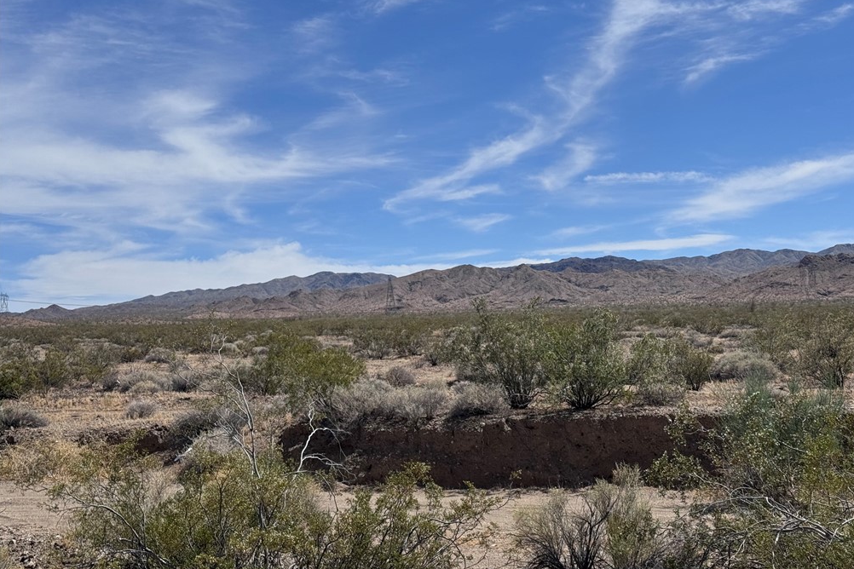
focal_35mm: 51
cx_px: 435
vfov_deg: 26.5
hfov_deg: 38.9
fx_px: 1210
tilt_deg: +1.1
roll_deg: +2.0
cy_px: 308
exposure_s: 1/9009
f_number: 1.78
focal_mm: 6.76
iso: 64
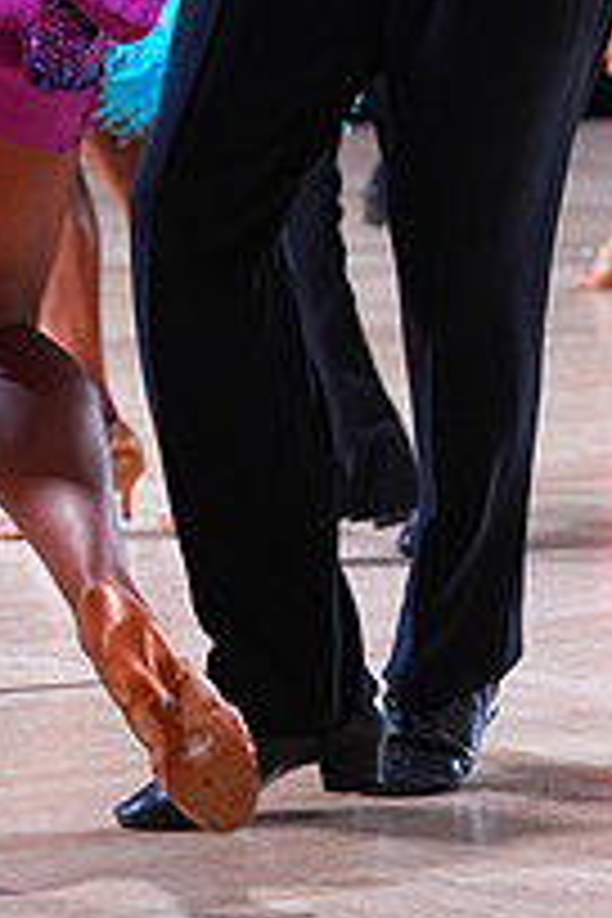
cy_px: -243
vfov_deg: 8.9
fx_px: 5788
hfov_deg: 6.0
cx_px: 169
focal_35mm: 227
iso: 1250
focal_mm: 80
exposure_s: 1/250
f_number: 4
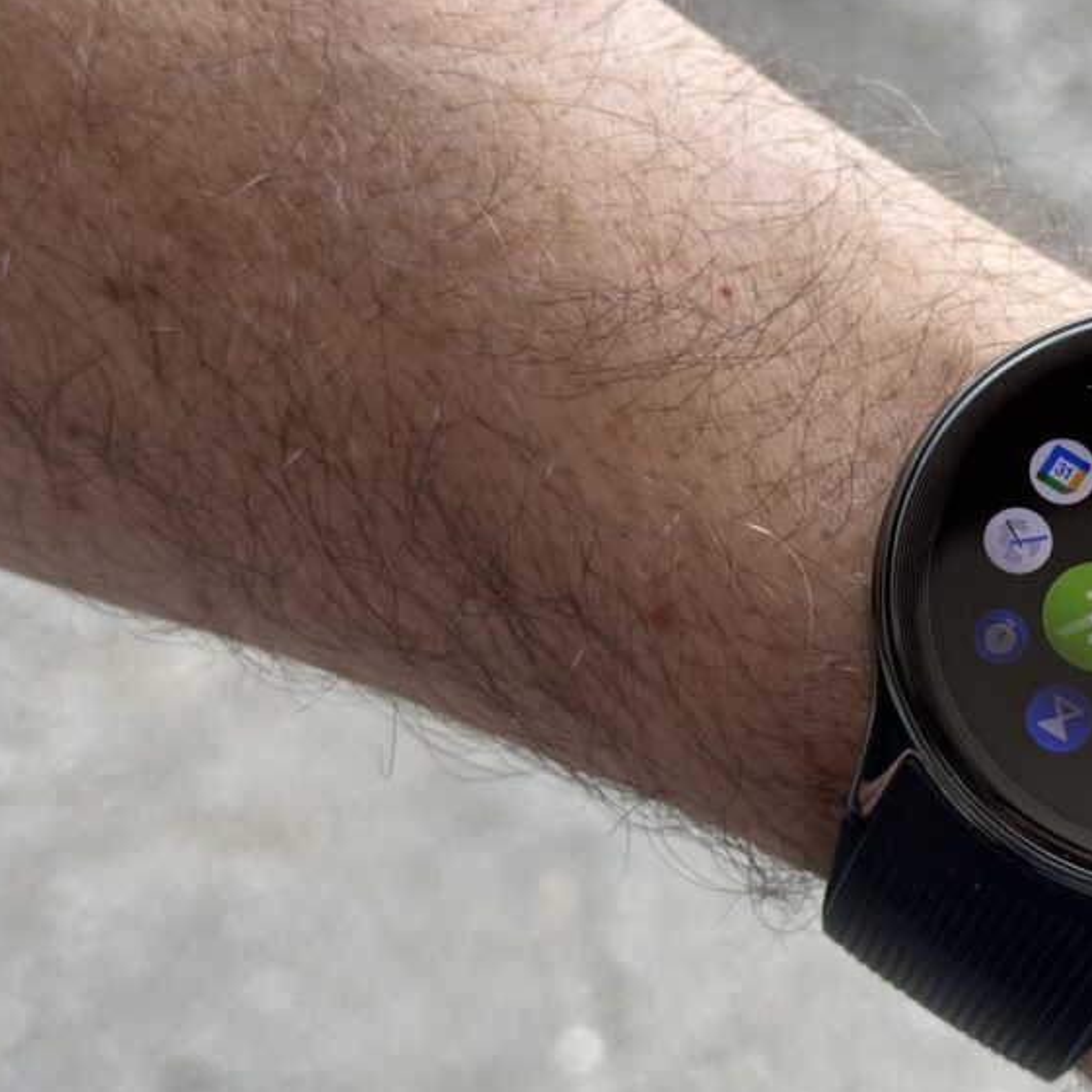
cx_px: 1028
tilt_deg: -31.8
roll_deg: +2.3
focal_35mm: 96
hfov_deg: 17.8
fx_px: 3426
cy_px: 534
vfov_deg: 18.1
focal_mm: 6.86
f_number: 1.78
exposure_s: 1/345
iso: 64
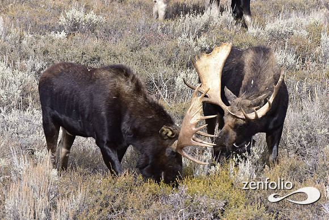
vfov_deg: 5.7
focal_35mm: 240
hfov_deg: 8.6
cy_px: 110
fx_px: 2194
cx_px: 164
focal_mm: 240
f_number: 8
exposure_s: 1/800
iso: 800
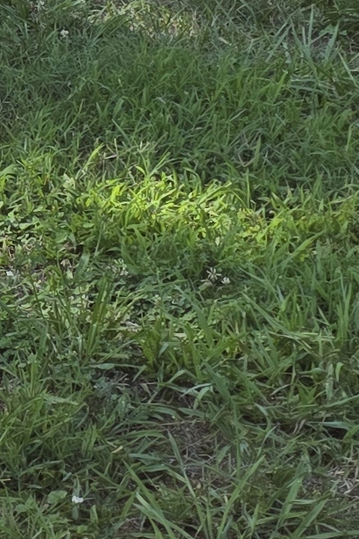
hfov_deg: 8.4
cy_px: -50
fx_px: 2332
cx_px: -309
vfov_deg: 12.9
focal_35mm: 156
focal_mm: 6.3
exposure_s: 1/1422
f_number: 1.7
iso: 80
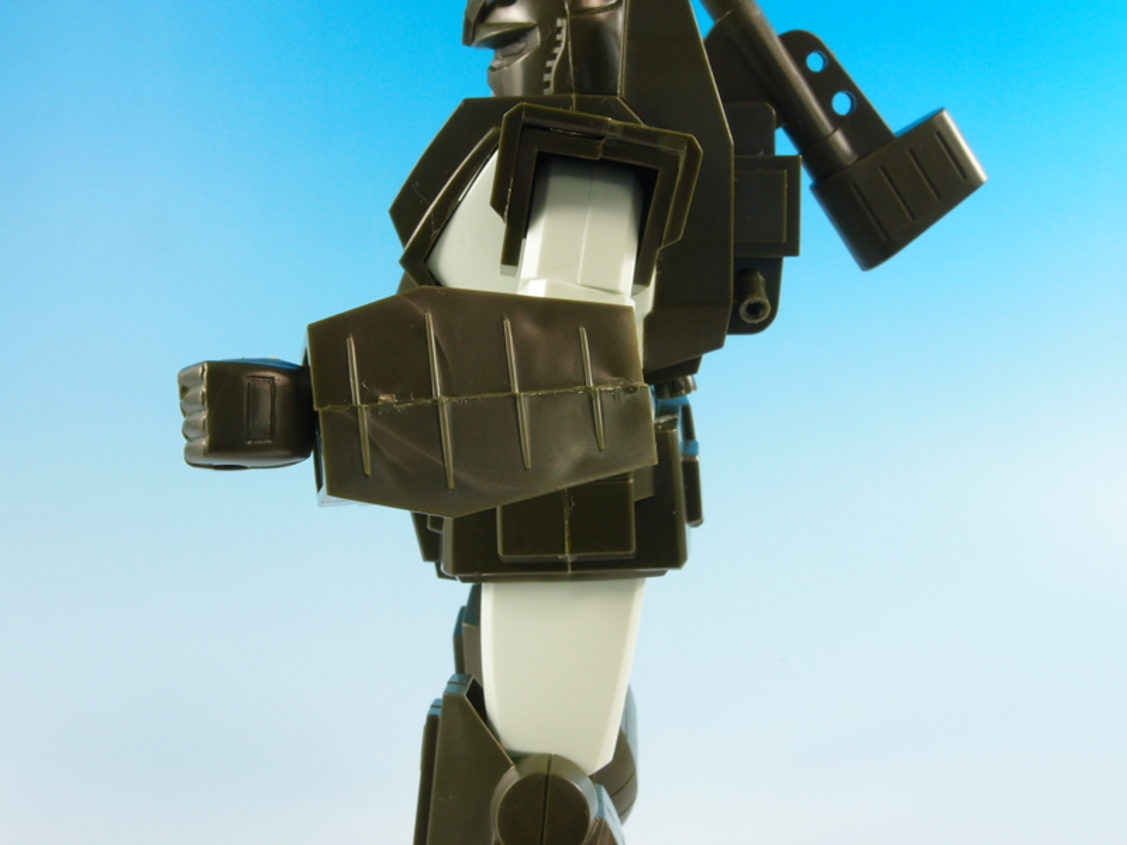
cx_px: 564
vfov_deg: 41.8
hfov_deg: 54.0
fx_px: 1107
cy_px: 422
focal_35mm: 34
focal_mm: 7.41
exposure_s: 1/2.5
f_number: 8
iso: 100
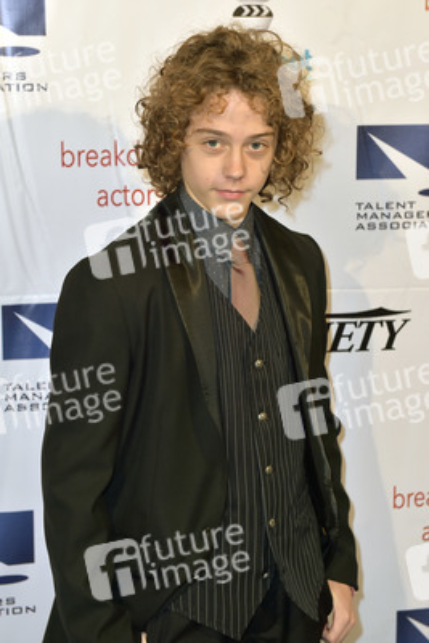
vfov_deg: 28.8
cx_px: 214
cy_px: 322
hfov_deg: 19.5
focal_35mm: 70
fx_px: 1250
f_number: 4.5
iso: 400
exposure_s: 1/320
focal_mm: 70
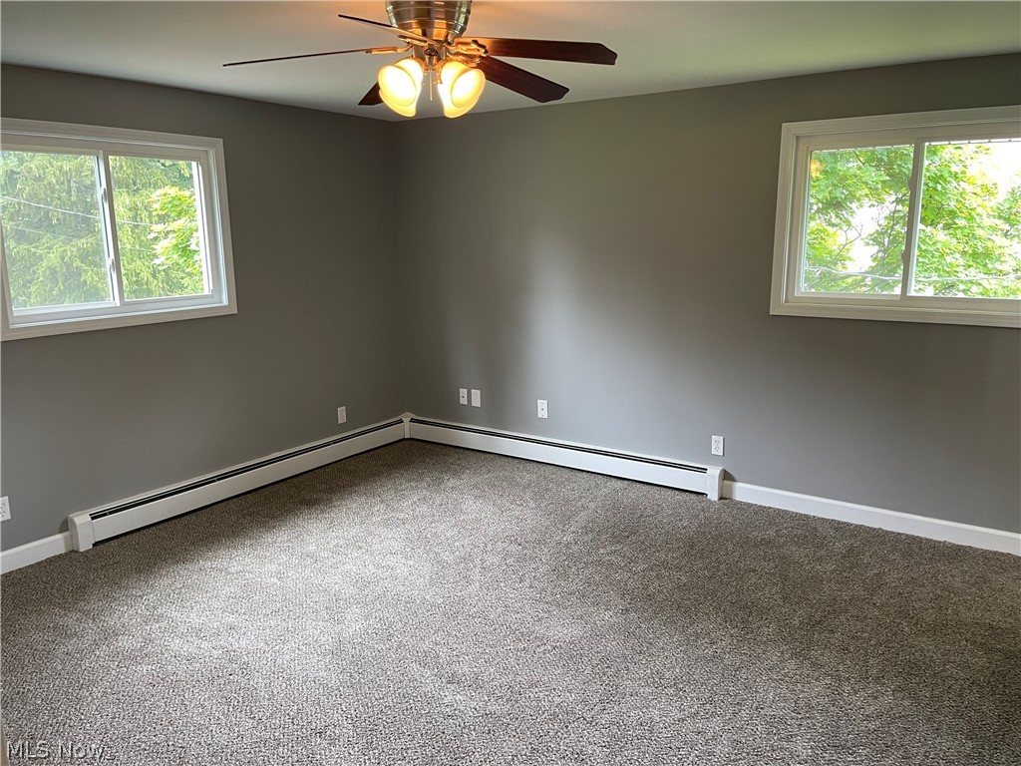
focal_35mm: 26
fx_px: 767
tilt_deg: -10.8
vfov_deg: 53.1
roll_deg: -0.2
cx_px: 510
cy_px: 383
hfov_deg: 67.3
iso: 125
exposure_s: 1/60
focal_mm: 5.1
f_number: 1.6
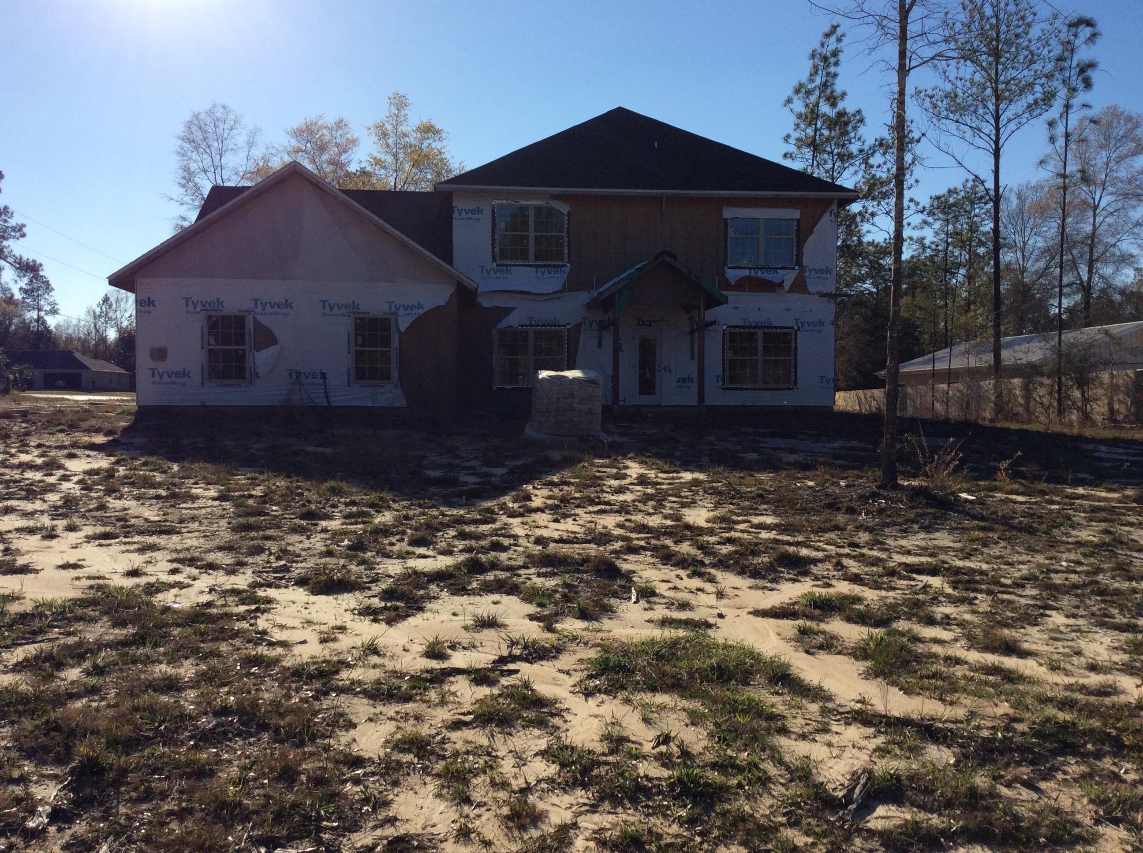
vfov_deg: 44.1
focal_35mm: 32
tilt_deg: -1.2
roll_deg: -0.3
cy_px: 426
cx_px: 572
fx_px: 1055
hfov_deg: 56.9
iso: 32
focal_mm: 3.3
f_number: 2.4
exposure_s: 1/2387
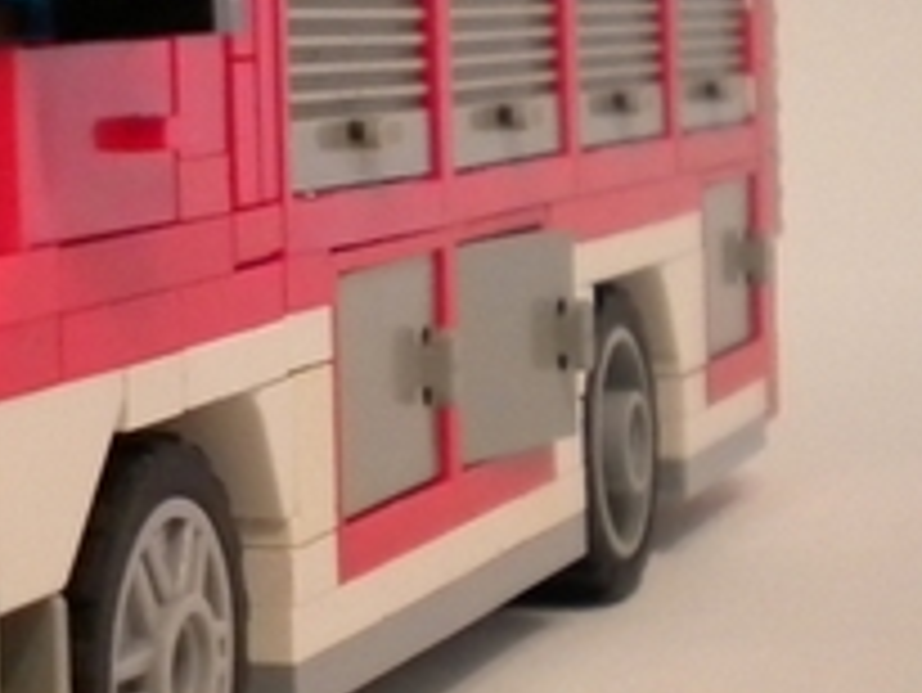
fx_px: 3411
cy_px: 86
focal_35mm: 128
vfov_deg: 11.5
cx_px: -54
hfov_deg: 15.1
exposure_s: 1/8.8
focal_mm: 7.4
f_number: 3.5
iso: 419
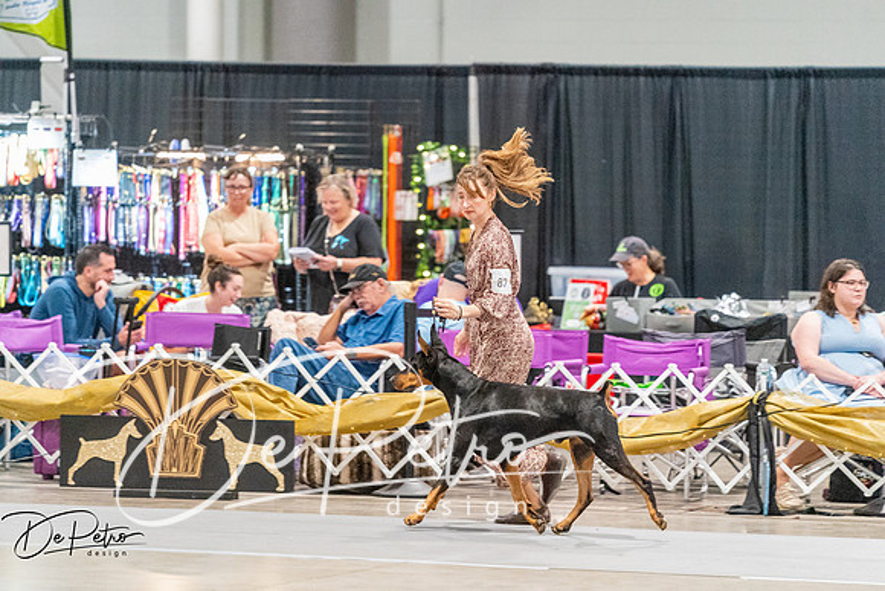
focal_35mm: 200
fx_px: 4918
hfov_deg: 10.3
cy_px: 296
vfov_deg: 6.9
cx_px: 442
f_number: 2.8
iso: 12800
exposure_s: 1/320
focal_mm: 200
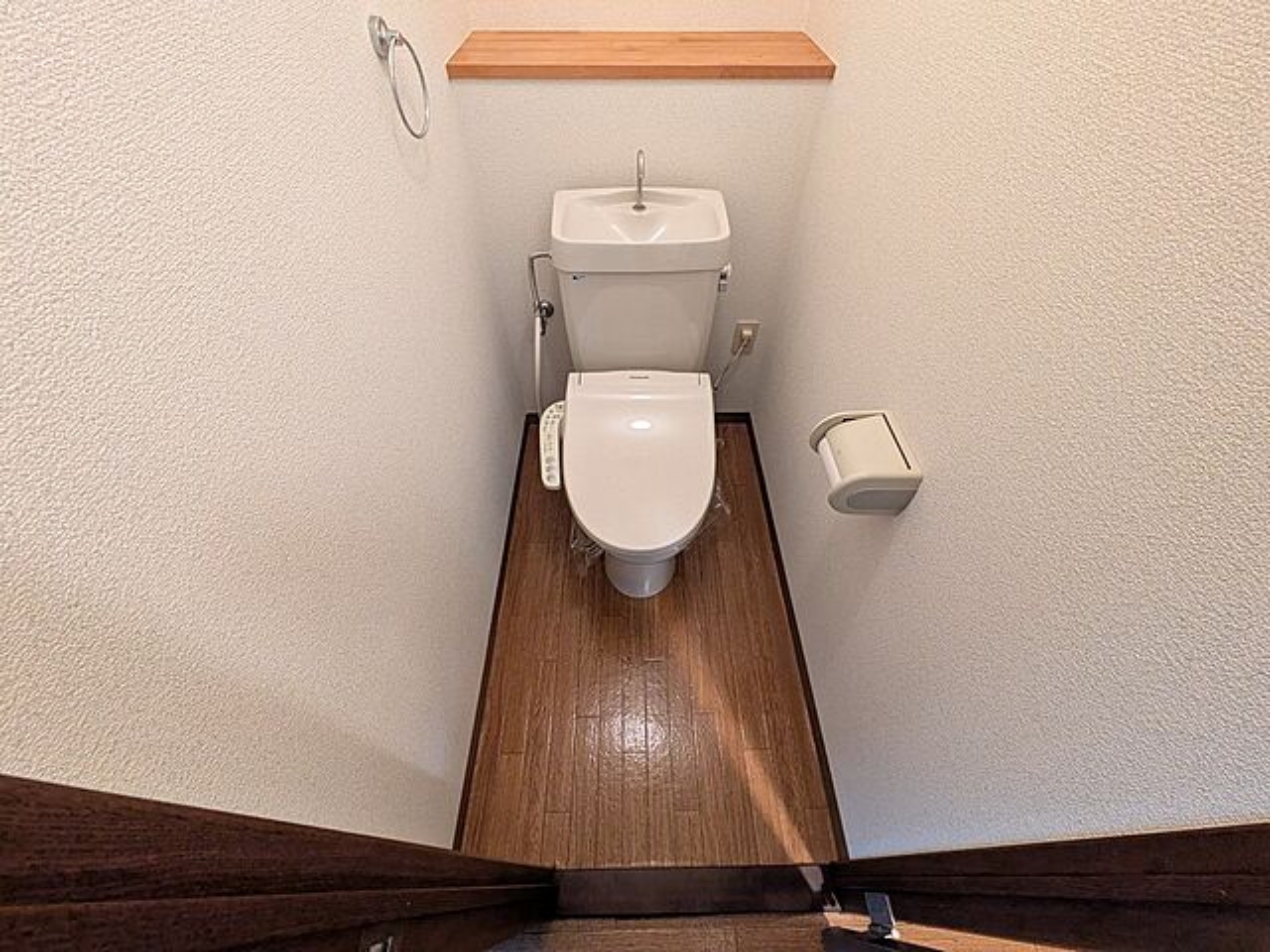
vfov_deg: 85.7
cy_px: 476
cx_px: 635
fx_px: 514
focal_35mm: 14
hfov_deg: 102.1
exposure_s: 1/24
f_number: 2.2
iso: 503
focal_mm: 1.83
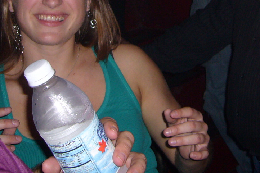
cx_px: 179
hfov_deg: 23.5
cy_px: -42
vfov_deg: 15.2
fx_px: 621
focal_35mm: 86
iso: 100
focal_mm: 5.8
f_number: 2.8
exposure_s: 1/60
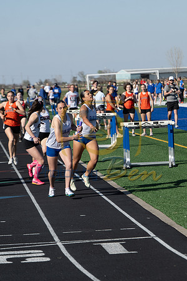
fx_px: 1340
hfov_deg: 8.0
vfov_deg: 11.9
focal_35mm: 172
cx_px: 94
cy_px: 140
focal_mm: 115
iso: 100
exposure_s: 1/1000
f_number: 4.5
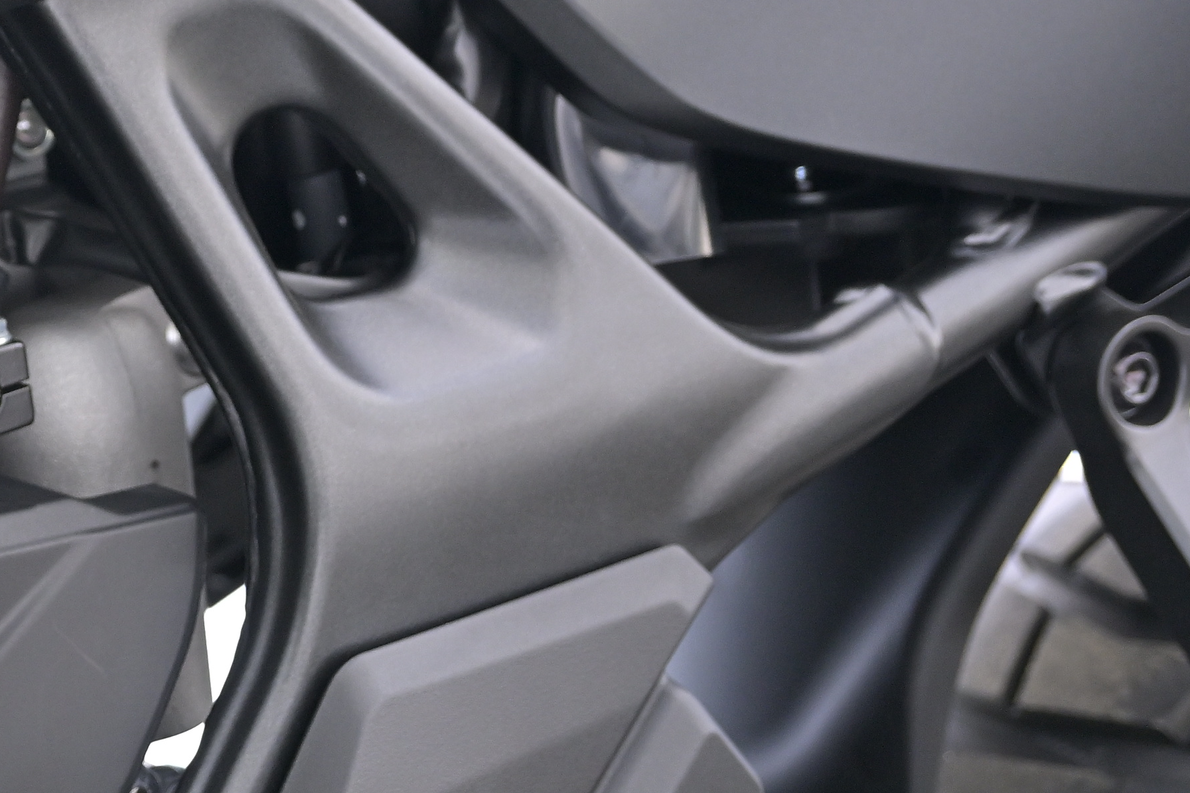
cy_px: 267
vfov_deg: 6.2
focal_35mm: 221
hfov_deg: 9.0
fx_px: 7304
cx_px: -810
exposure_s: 1/400
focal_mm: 64
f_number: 4.5
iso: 400
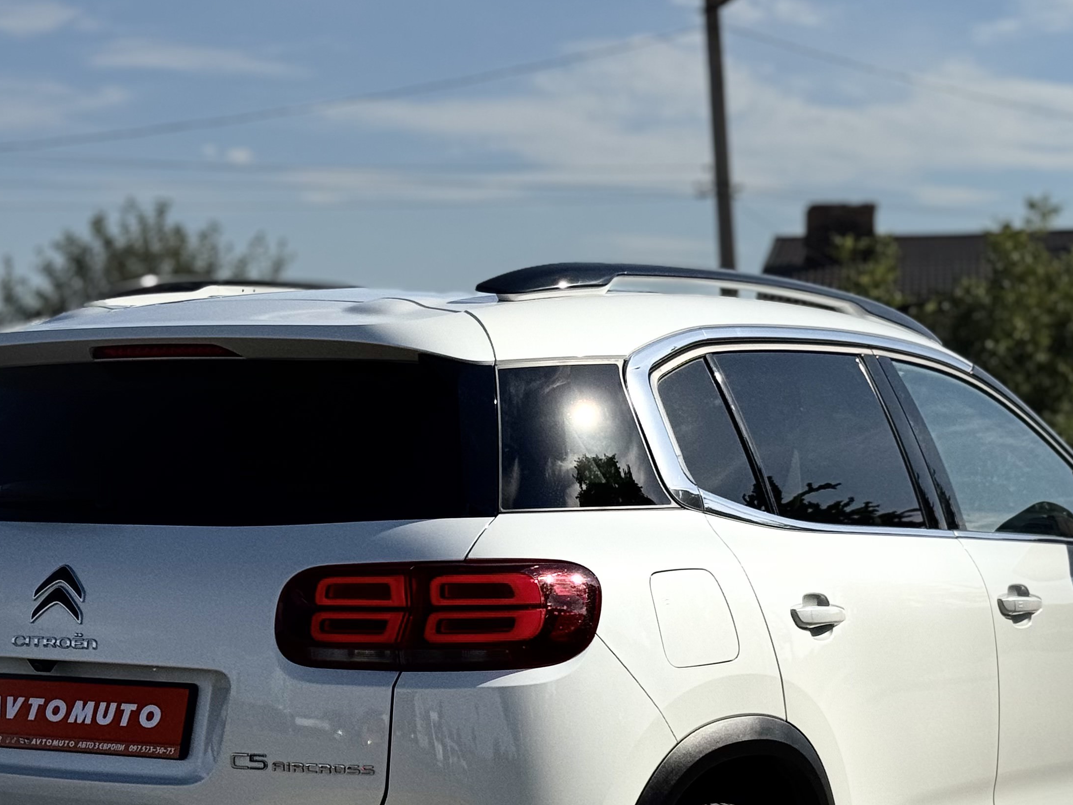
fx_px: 2759
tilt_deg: -4.0
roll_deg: +0.5
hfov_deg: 22.0
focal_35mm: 89
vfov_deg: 16.5
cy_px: 646
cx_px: 508
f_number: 1.78
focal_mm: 6.76
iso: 50
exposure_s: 1/15385
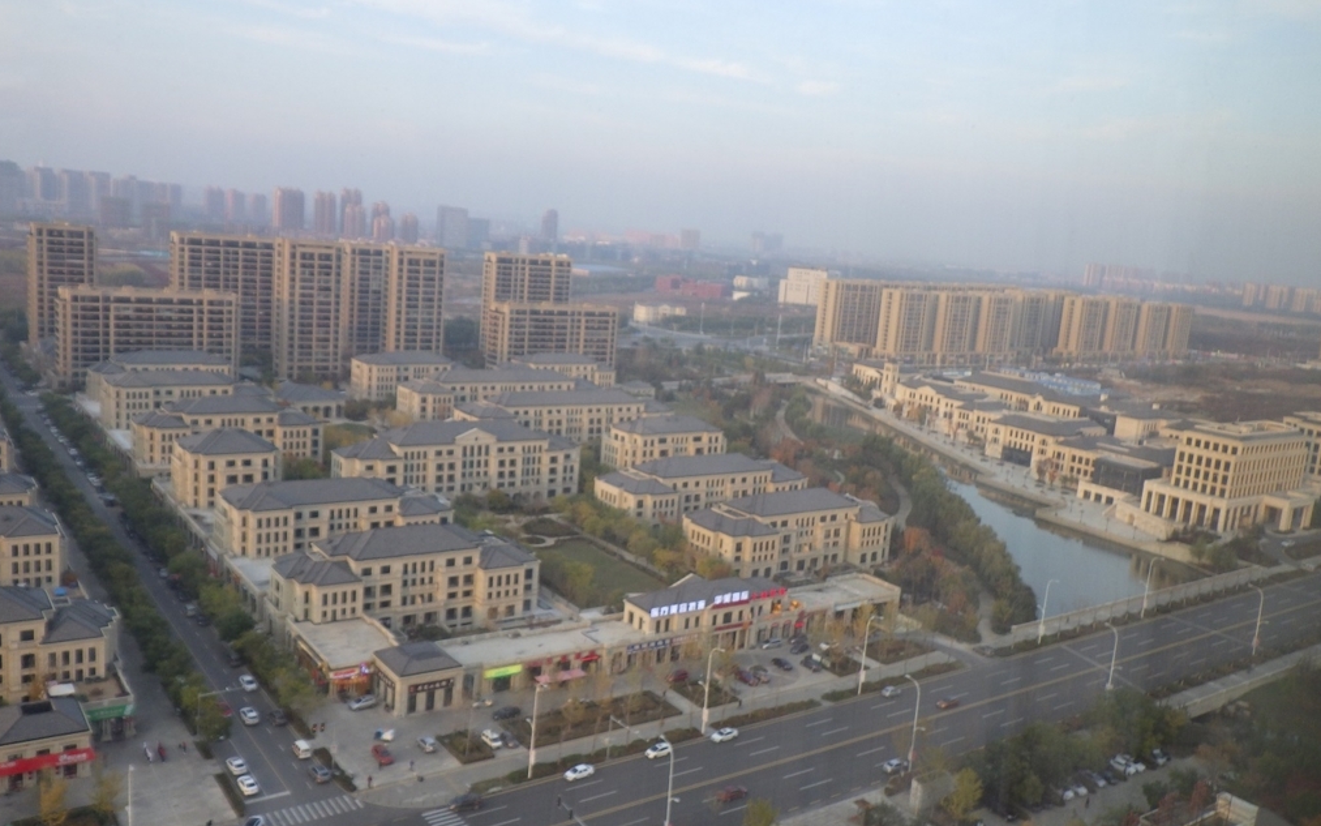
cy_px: 423
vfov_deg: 41.8
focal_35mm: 30
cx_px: 664
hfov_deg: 62.9
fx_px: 1080
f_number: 3.5
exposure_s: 1/80
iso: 125
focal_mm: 5
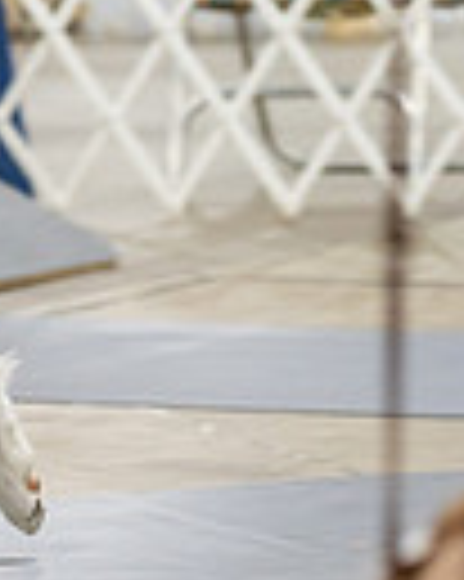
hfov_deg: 3.8
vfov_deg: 4.8
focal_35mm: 406
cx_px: -496
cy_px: 101
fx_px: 6978
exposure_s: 1/160
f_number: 2.8
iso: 2000
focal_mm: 96
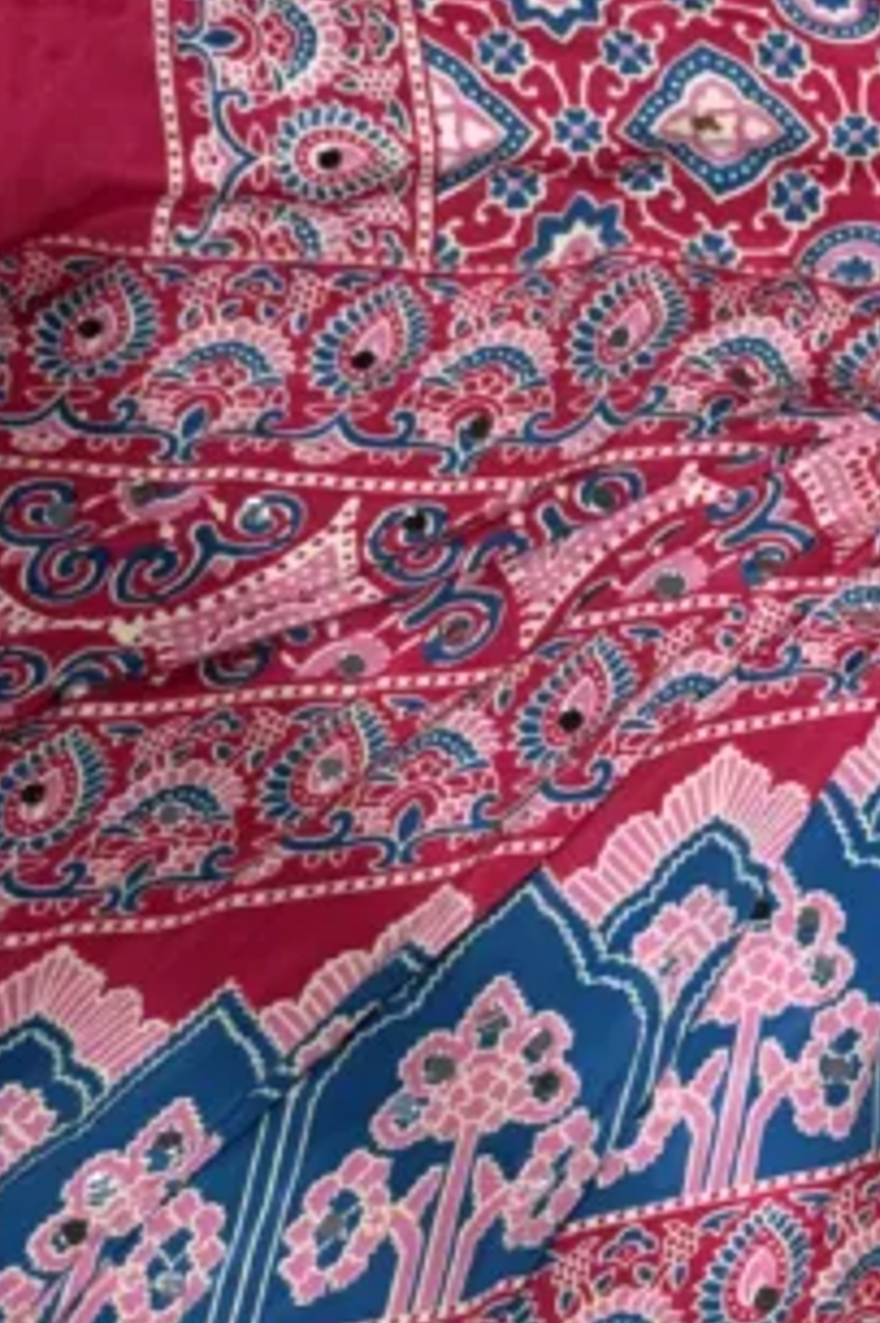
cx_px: 1123
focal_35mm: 80
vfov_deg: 25.1
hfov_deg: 16.2
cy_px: 987
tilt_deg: -75.6
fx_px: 2936
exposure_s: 1/100
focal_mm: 5.96
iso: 80
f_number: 1.6
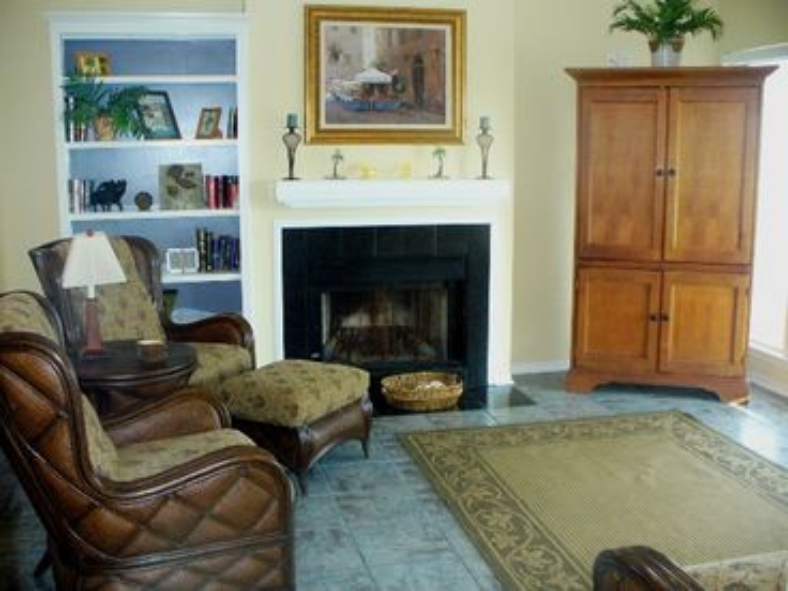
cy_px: 296
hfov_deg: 50.1
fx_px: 842
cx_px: 394
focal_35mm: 37
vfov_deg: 38.7
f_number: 2.8
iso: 400
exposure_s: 1/60
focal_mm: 6.1
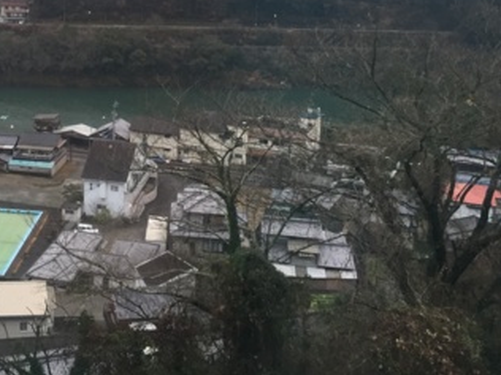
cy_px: 22
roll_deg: +0.2
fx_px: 796
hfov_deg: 33.4
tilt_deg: -7.7
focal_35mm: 55
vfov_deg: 25.5
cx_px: 63
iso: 80
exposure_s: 1/30
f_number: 2.2
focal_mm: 4.15
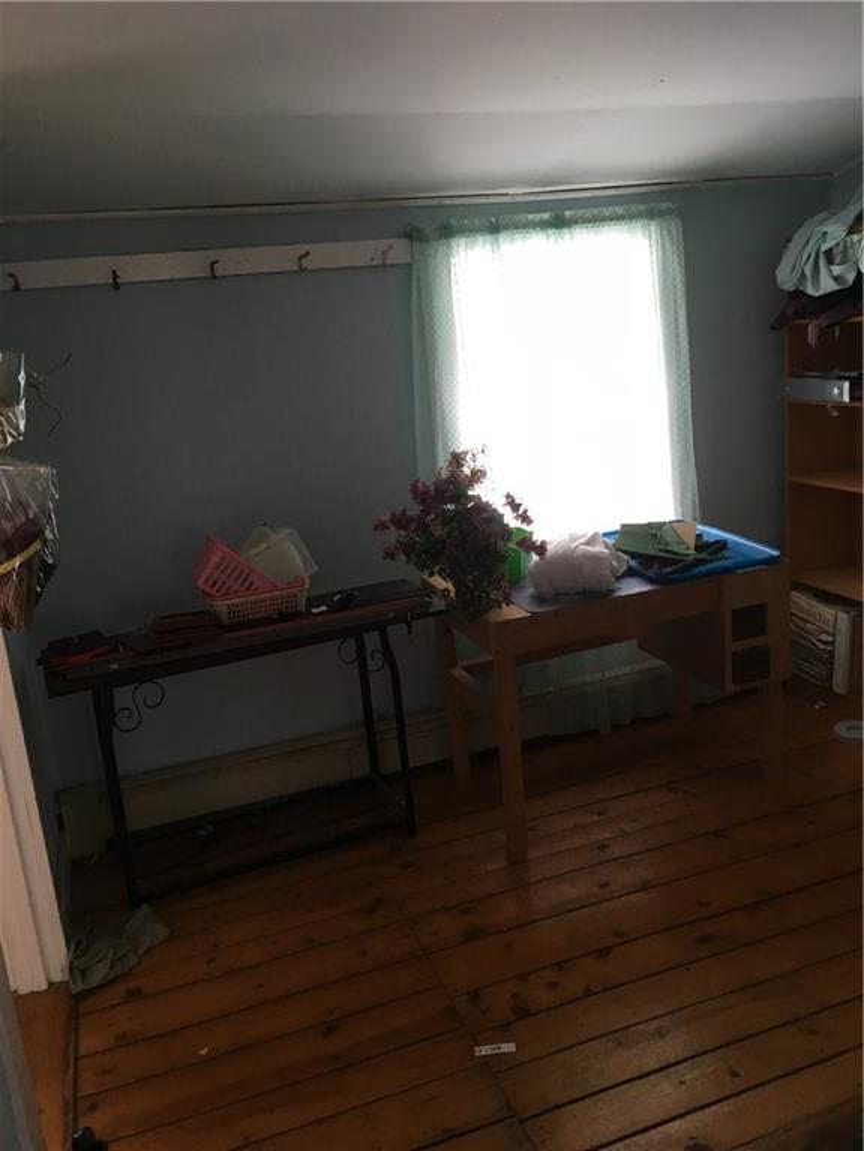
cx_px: 432
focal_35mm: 29
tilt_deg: -13.7
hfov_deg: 48.2
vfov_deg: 61.7
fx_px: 965
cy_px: 576
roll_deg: +5.2
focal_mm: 4.15
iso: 80
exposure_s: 1/30
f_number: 2.2
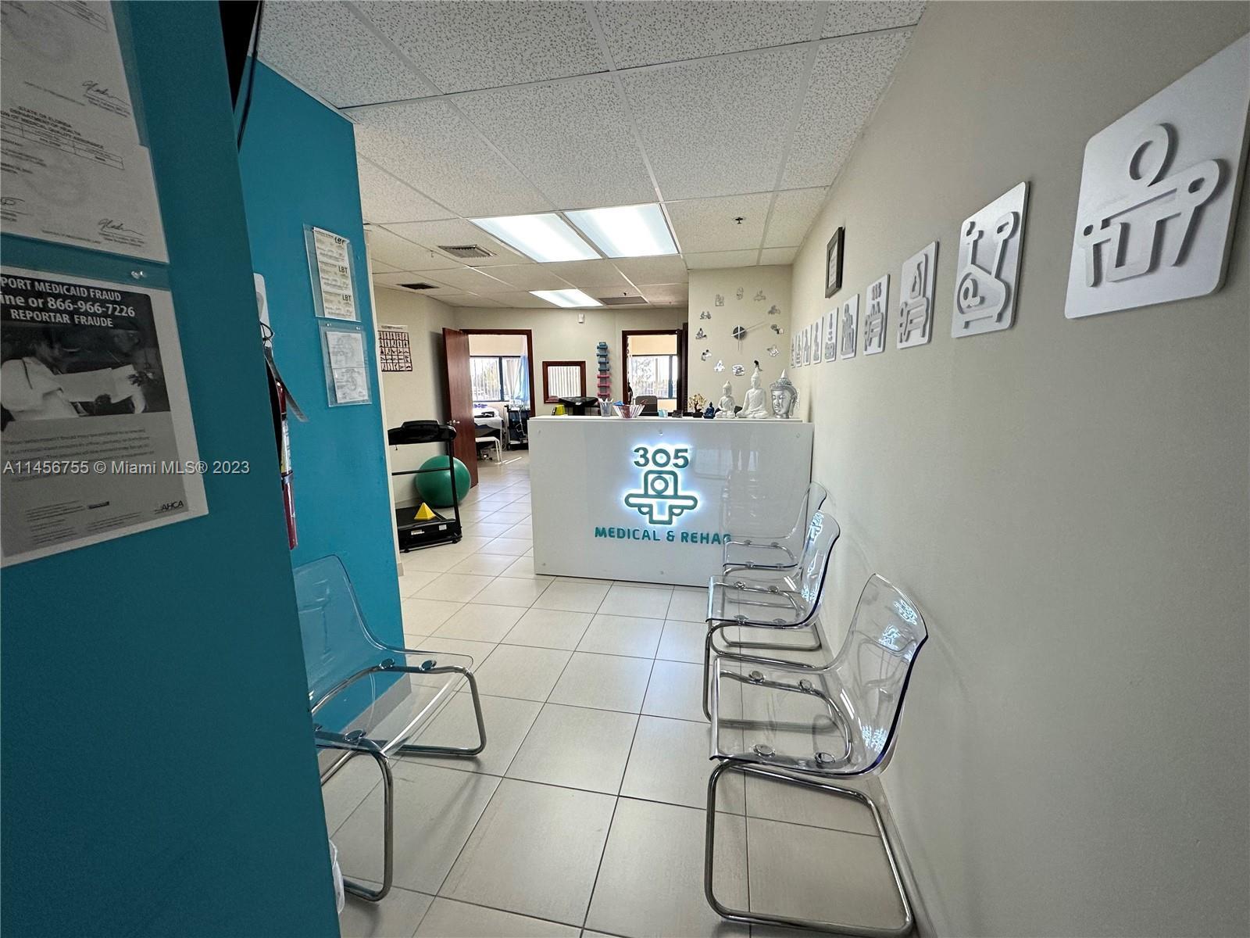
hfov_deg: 102.1
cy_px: 469
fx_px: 506
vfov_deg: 85.7
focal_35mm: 14
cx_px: 625
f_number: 2.2
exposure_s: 1/120
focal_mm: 2.22
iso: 125
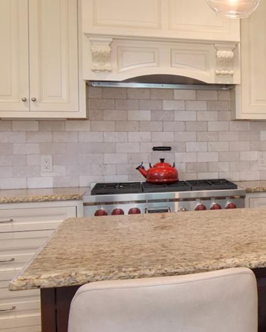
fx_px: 589
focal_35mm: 60
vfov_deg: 31.5
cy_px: 147
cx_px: 433
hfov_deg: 20.5
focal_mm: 11
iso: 640
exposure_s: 1/40
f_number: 9
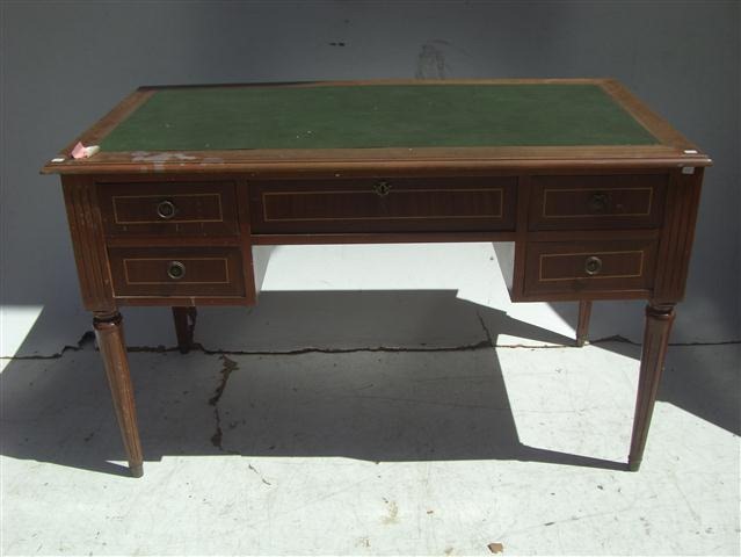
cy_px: 278
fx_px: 814
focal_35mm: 38
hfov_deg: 49.0
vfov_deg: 37.8
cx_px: 370
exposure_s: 1/1250
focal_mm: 6.2
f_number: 4.3
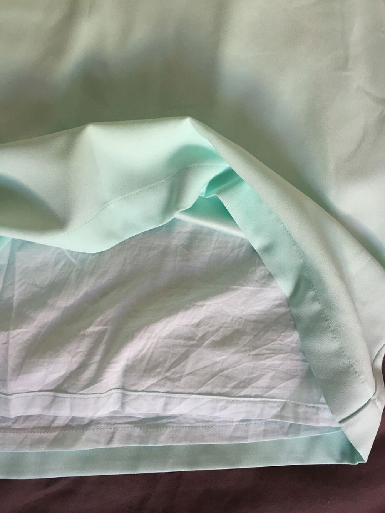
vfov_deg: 61.7
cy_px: 256
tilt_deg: -85.0
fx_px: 430
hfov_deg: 48.2
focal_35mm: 29
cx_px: 192
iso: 100
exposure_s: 1/33
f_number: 2.2
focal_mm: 4.15
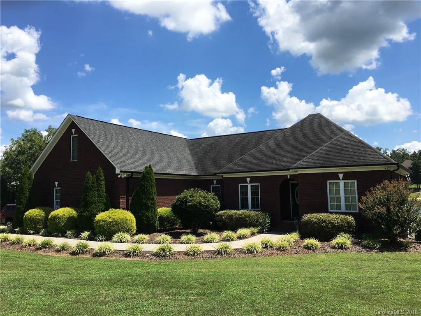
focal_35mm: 29
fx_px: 353
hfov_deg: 61.7
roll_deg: +0.0
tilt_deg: +6.1
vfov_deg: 48.2
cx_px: 210
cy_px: 158
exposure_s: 1/1832
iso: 25
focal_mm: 4.15
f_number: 2.2
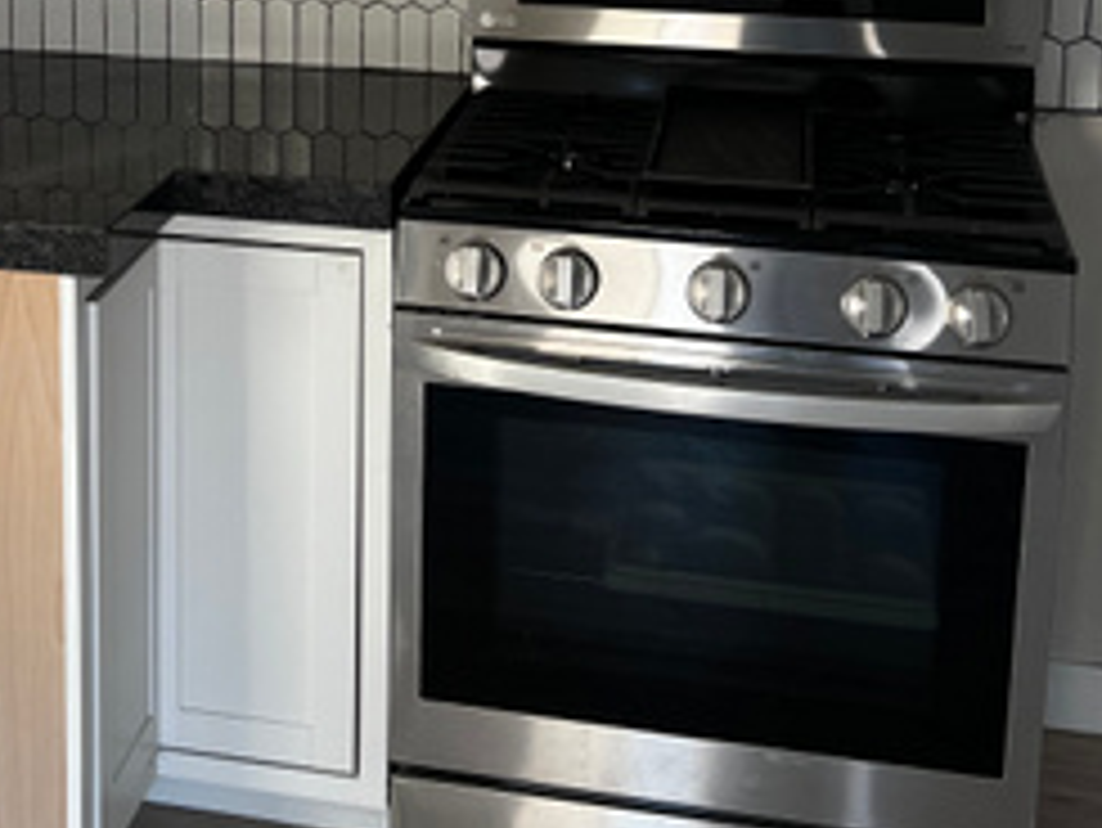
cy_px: 18
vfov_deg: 21.0
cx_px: 184
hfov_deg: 27.8
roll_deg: +0.4
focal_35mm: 68
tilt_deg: -12.0
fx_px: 2166
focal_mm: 5.7
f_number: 1.5
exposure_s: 1/121
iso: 80
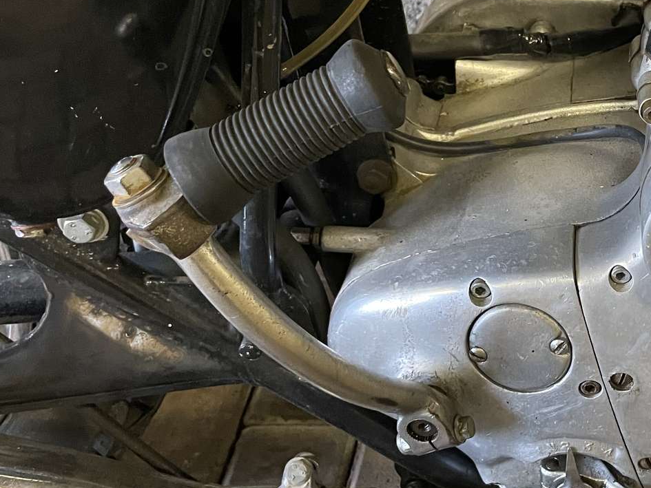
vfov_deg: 26.4
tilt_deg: -30.3
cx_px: 645
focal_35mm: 55
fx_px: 1034
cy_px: 153
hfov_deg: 32.3
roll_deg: -2.9
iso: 500
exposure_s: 1/33
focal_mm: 4.2
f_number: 1.6
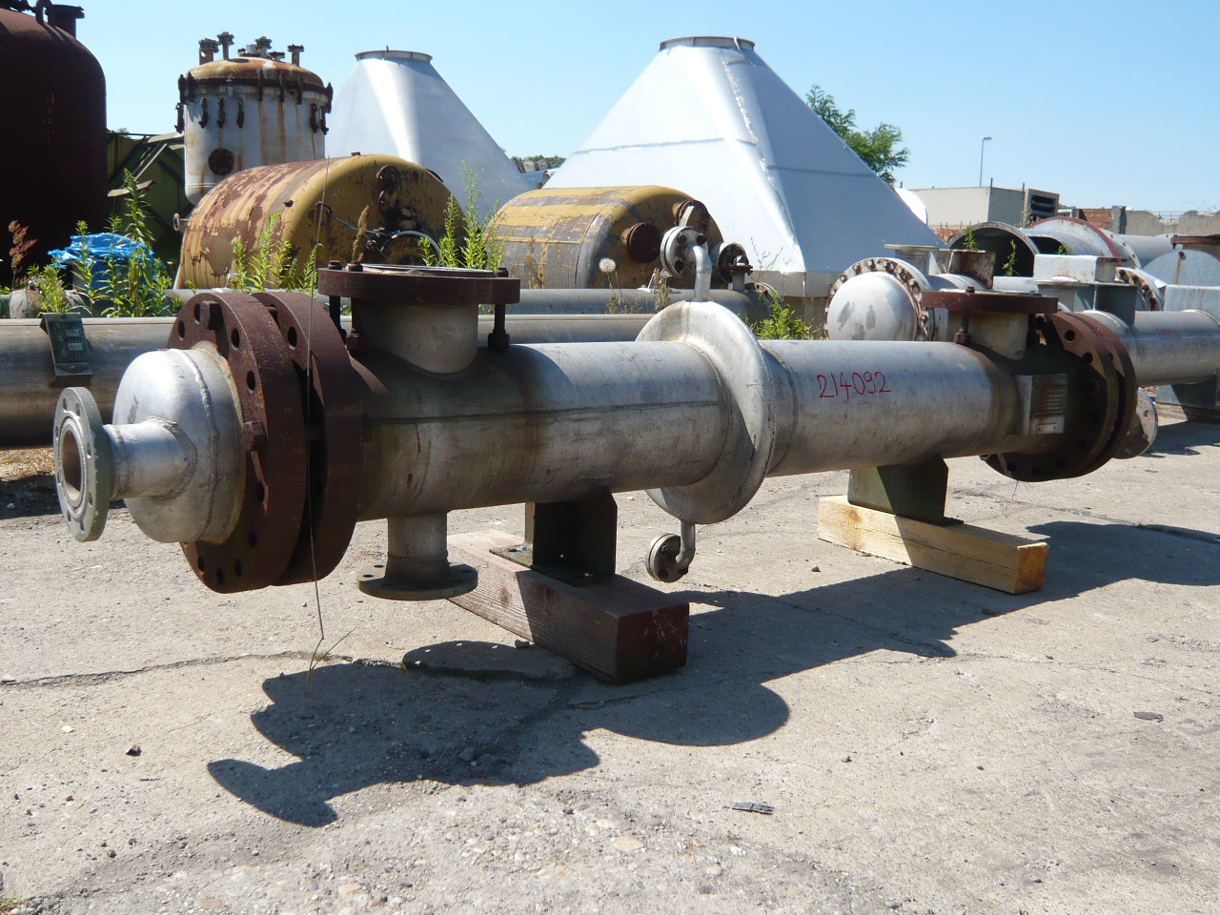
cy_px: 458
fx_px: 1163
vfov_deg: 42.9
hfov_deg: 55.4
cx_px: 610
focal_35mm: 33
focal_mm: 4.6
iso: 100
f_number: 8
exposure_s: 1/160
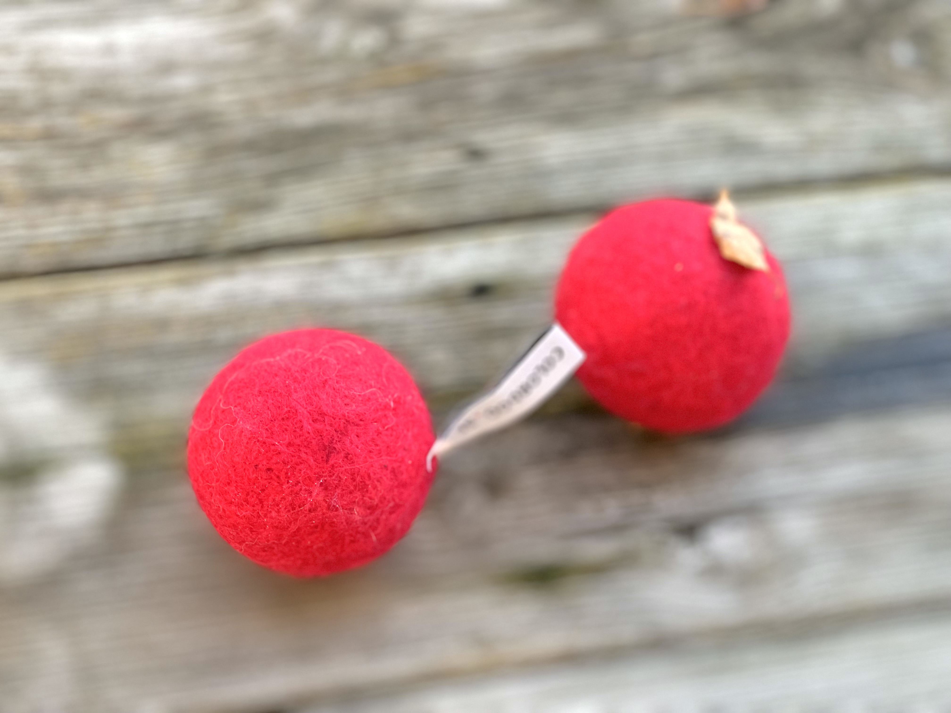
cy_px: 356
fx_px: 1758
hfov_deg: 30.3
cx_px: 476
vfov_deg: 22.9
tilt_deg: -54.2
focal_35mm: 64
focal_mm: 7.5
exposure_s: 1/121
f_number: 2.2
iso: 125
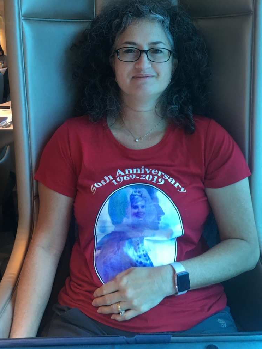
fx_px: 404
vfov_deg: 46.1
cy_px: 116
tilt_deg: -10.1
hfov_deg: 35.9
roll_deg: +2.6
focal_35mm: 40
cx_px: 129
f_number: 2.2
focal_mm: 4.15
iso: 80
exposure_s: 1/30
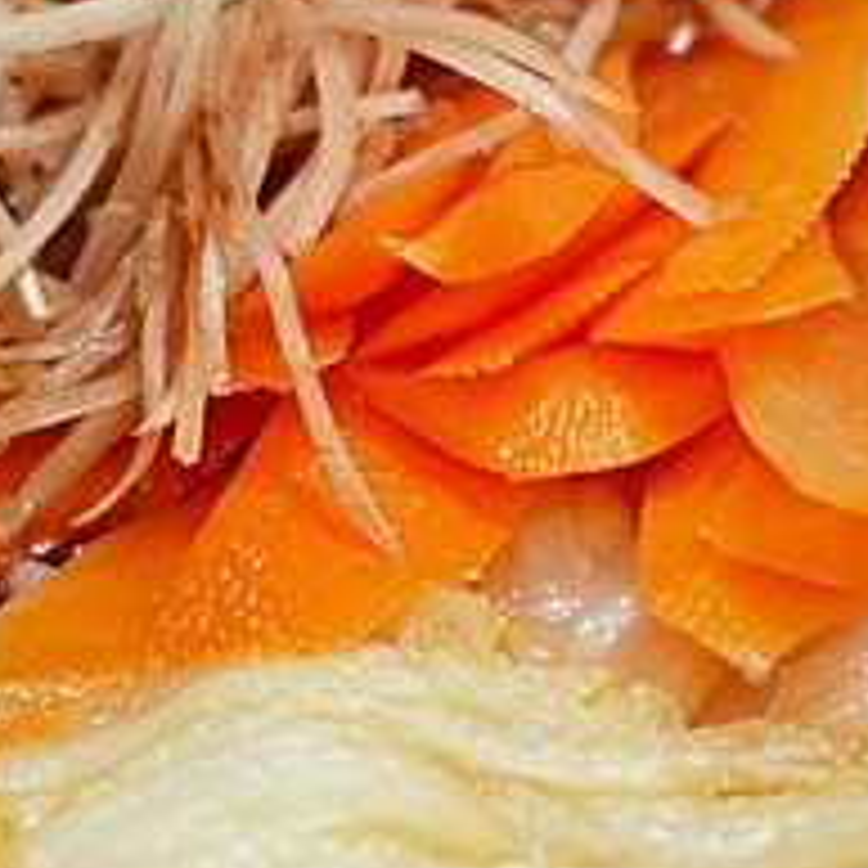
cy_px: 542
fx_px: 6497
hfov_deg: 7.6
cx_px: 207
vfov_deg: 7.6
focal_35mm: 229
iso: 200
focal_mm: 25
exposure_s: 1/200
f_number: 1.8
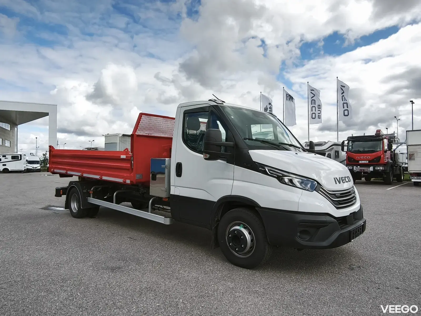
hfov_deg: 69.4
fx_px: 304
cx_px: 210
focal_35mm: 25
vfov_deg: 54.9
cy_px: 158
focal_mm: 1.91
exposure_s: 1/233
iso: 50
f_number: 2.2
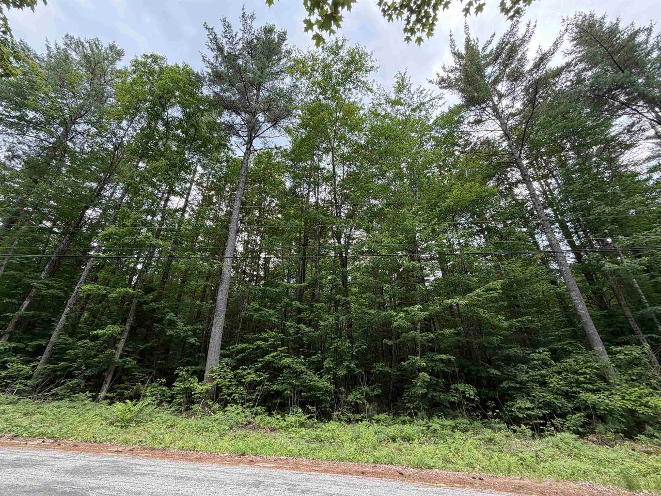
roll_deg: -0.5
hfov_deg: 102.1
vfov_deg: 85.7
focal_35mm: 14
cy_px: 248
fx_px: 267
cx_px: 330
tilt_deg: +28.5
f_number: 2.2
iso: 50
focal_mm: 2.22
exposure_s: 1/183
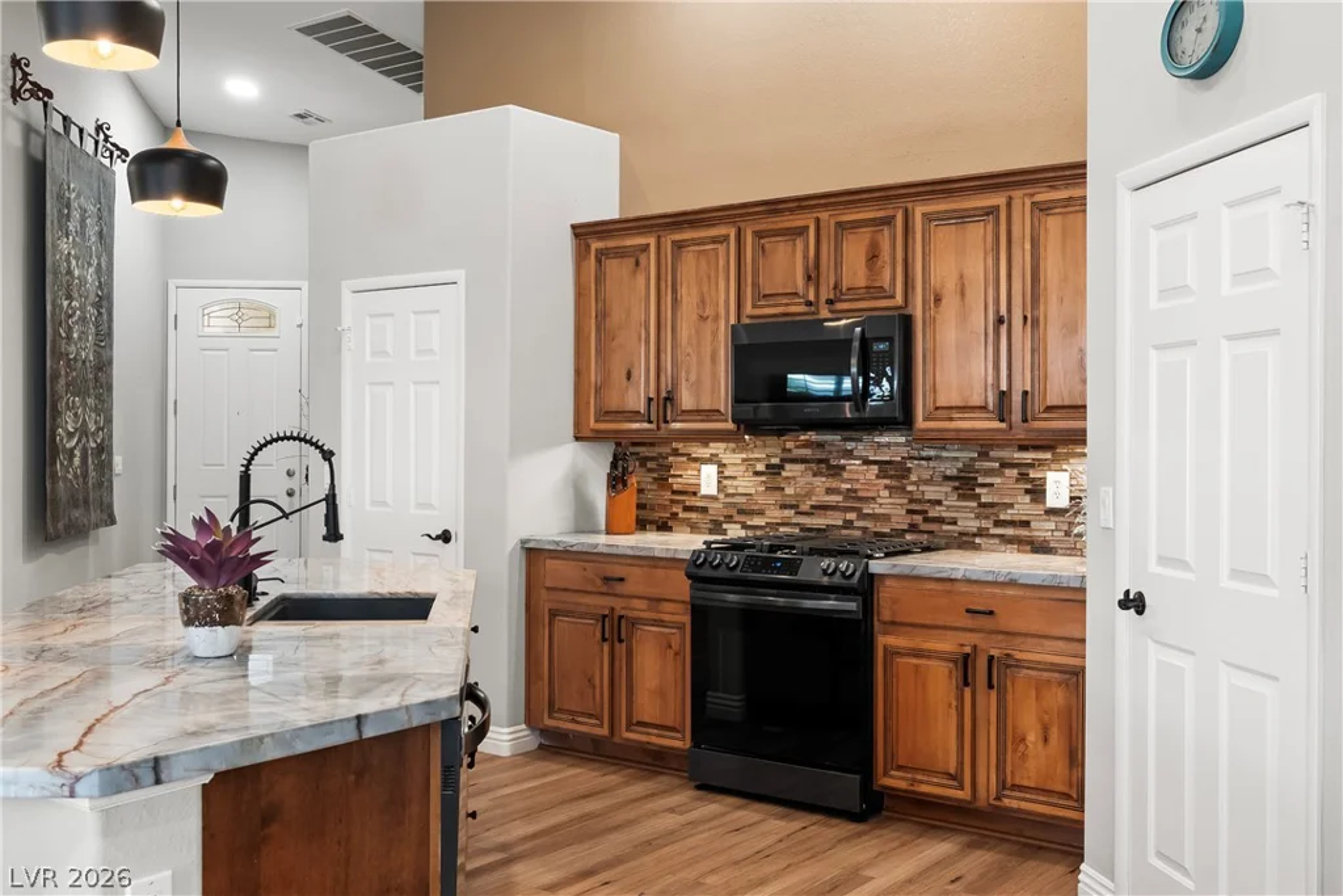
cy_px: 448
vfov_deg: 36.9
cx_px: 672
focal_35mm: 36
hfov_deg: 53.1
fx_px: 1343
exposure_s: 1/3
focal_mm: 24
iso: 400
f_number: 8
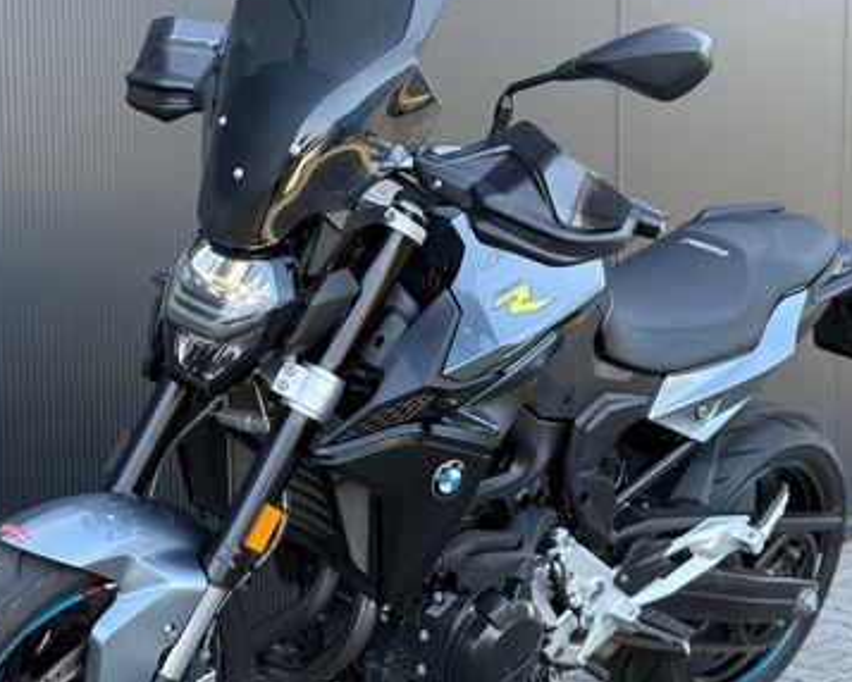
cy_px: 420
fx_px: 2119
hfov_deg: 22.7
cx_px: 384
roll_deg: +0.6
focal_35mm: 84
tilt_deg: -5.6
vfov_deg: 18.3
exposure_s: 1/242
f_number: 1.78
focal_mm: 6.76
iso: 100
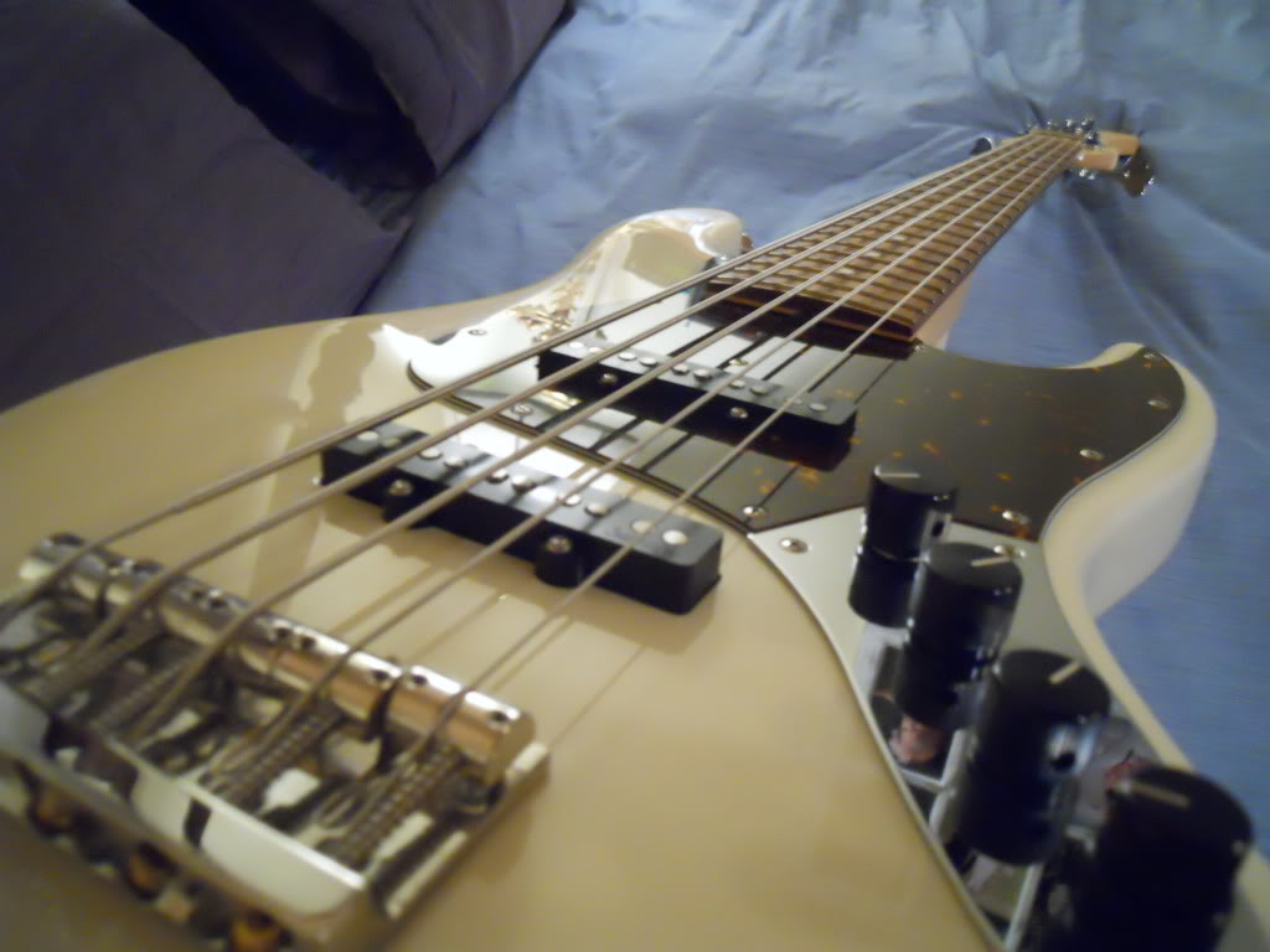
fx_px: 1027
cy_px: 476
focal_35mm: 28
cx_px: 635
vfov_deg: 49.7
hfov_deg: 63.4
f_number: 2.7
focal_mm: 5
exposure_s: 1/8
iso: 800
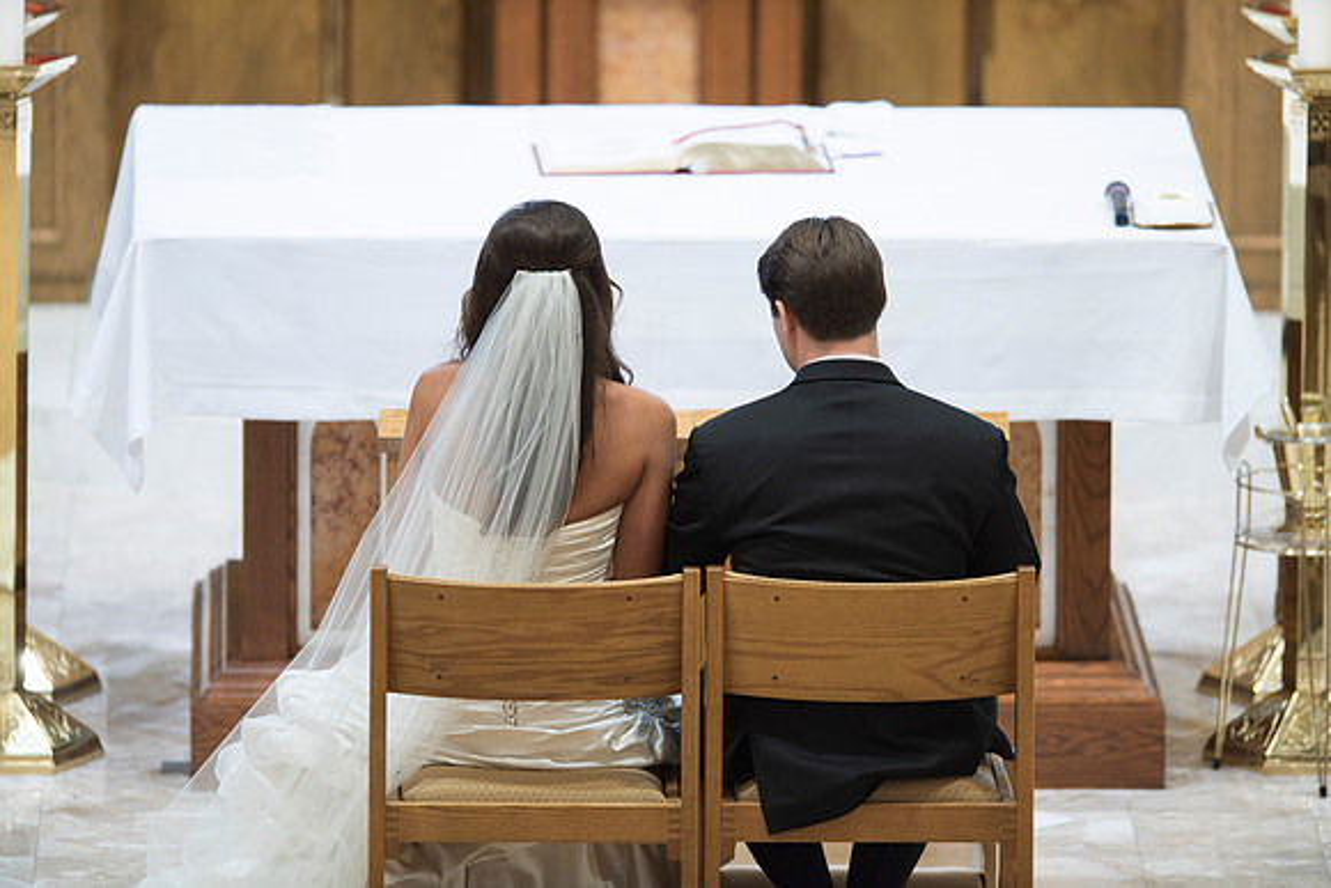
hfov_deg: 4.9
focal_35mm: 420
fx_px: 15524
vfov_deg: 3.3
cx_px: 698
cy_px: 422
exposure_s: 1/125
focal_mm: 400
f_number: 2.8
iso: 900
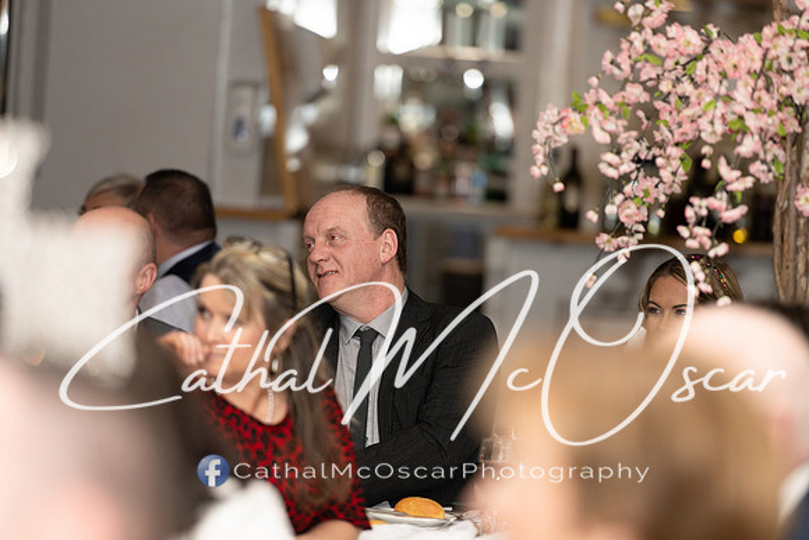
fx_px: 4383
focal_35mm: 195
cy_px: 270
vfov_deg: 7.0
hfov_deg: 10.5
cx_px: 404
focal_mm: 195
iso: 400
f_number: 2.8
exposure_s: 1/160
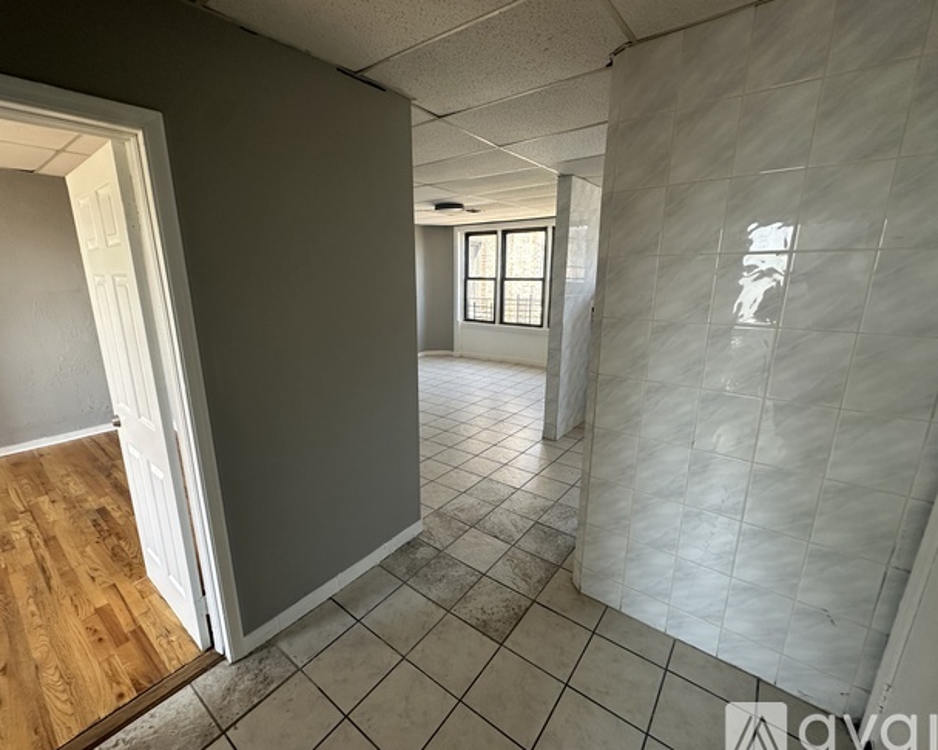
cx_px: 461
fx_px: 416
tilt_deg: -12.8
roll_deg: -0.5
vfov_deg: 84.0
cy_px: 378
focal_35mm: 15
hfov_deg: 96.8
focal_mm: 2.22
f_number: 2.2
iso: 125
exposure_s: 1/99
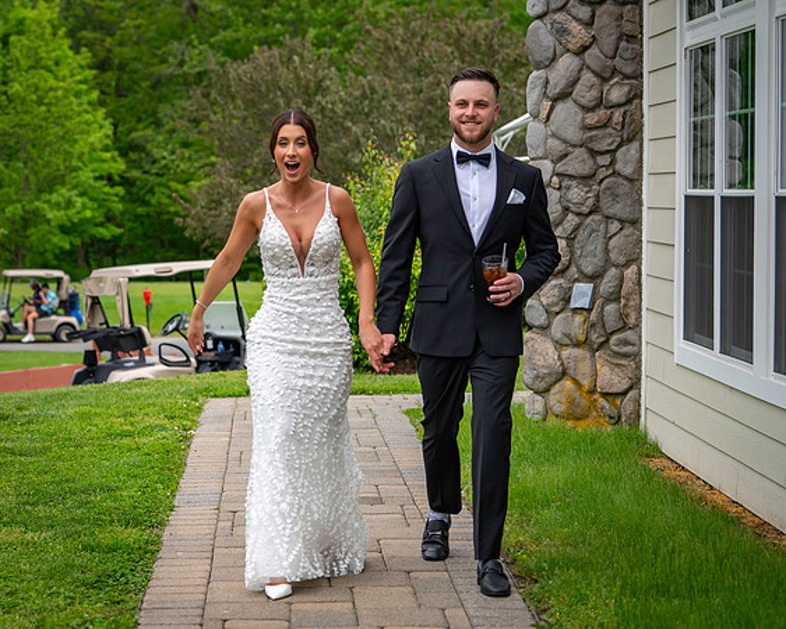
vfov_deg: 16.1
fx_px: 2221
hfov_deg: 20.0
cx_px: 222
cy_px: 313
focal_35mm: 96
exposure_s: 1/1600
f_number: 4
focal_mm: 70
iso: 400
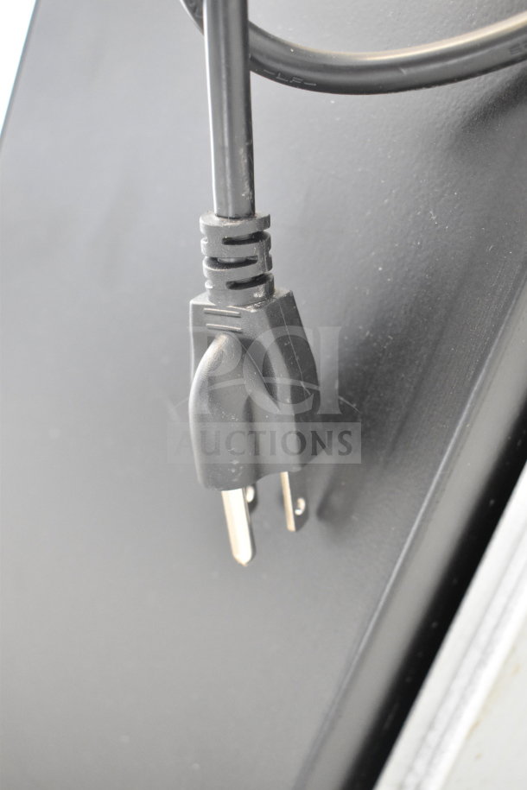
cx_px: 264
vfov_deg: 45.0
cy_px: 395
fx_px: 955
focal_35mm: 44
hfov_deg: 30.8
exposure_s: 1/50
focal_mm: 29
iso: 4000
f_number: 4.2
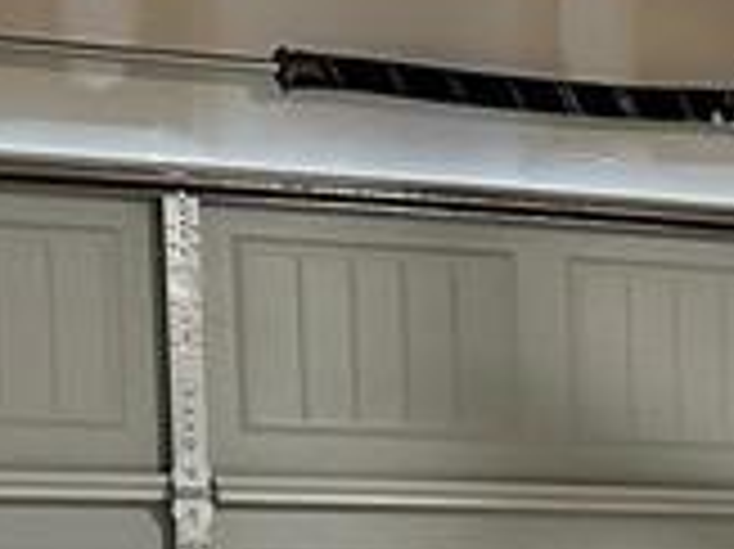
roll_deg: -0.4
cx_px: 1635
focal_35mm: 151
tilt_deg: -8.0
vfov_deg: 9.4
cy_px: 945
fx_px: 3199
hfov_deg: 11.3
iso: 800
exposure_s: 1/60
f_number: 1.78
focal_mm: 6.86
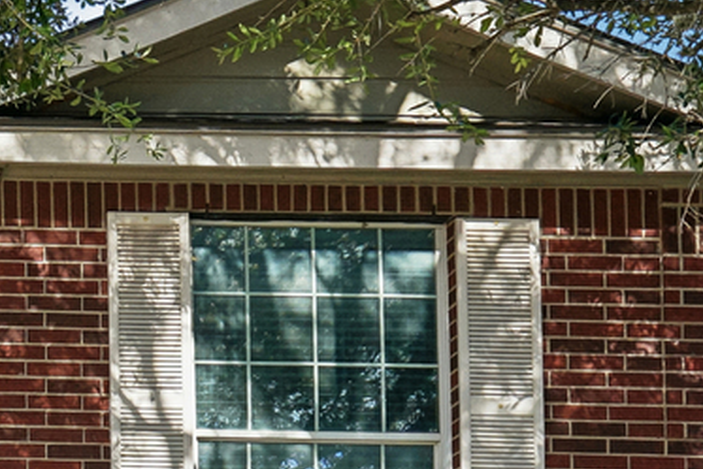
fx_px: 2461
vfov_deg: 10.4
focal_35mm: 126
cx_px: -400
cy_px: 782
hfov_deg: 14.9
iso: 200
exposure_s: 1/400
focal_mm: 29
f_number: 8
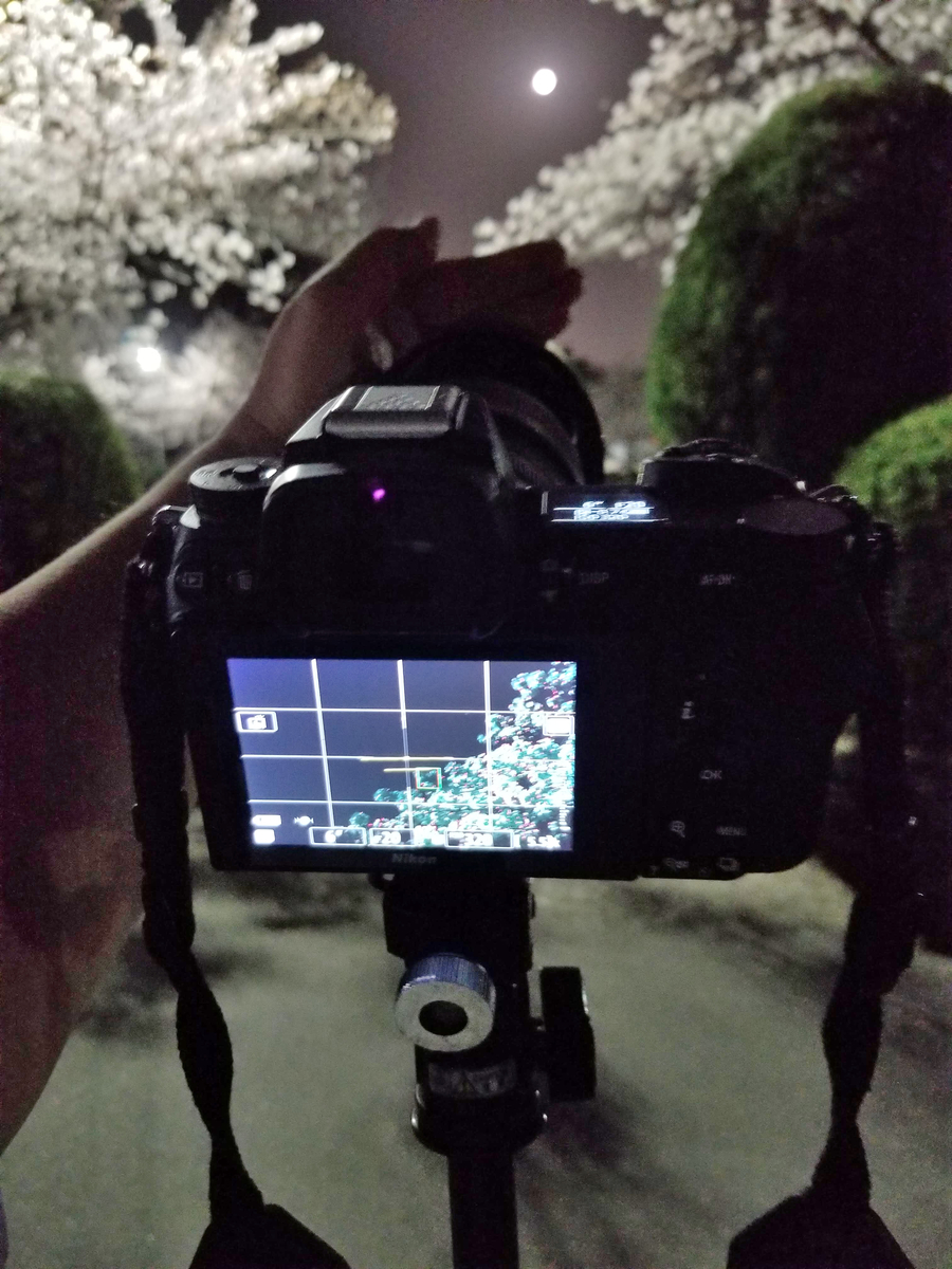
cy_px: 634
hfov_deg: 53.1
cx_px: 476
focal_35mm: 26
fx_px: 953
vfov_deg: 67.3
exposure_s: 1/10
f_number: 1.7
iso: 640
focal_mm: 4.3
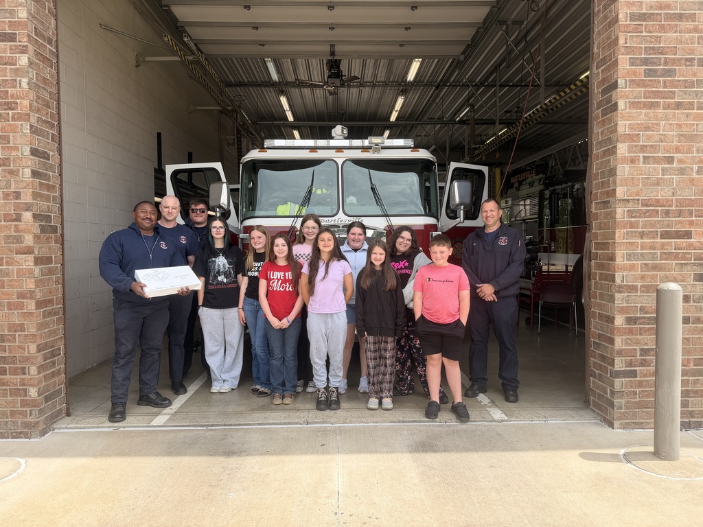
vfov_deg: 56.8
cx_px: 352
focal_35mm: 24
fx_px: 487
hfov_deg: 71.6
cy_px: 264
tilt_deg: -2.2
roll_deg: +0.5
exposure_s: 1/1385
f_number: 1.78
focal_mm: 6.76
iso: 80
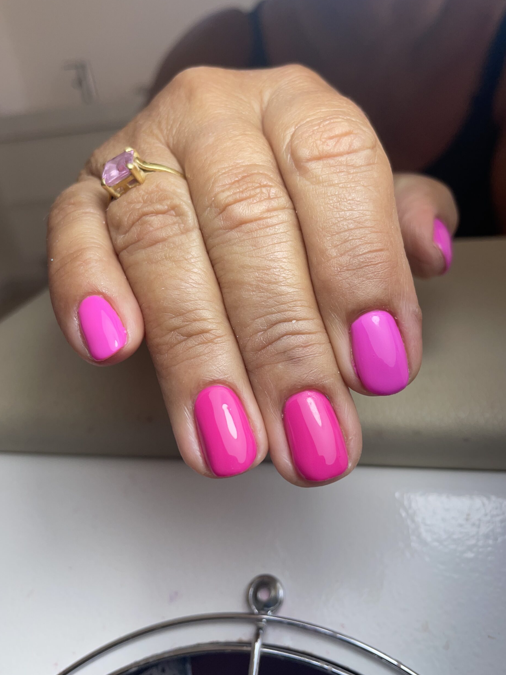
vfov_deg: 65.3
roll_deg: +10.8
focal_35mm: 27
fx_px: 526
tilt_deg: -26.3
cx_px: 252
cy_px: 330
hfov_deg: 51.4
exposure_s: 1/421
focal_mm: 4.2
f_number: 1.6
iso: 32
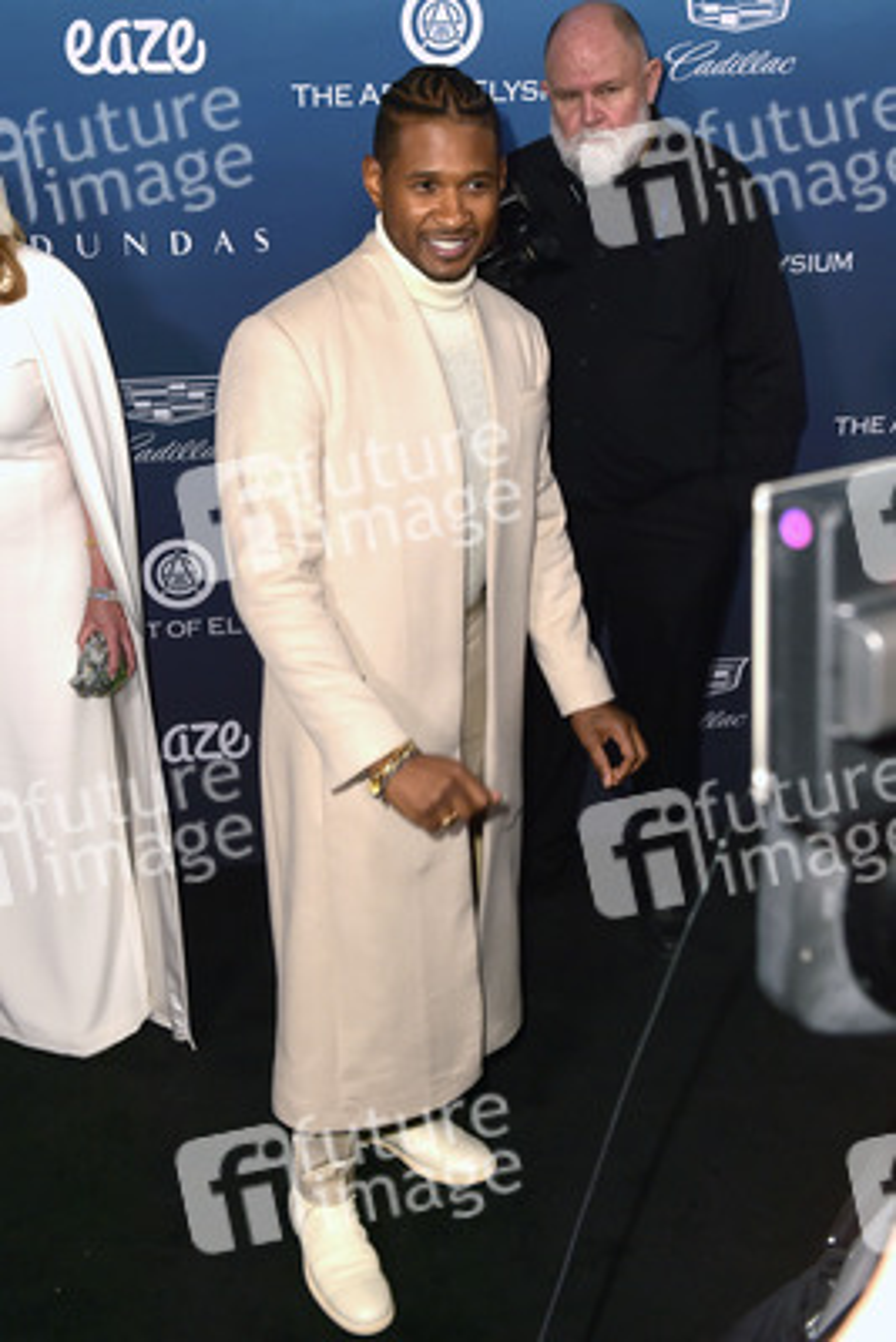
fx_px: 1417
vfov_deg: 50.7
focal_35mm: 38
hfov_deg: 35.1
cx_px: 448
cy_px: 671
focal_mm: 38
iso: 250
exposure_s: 1/320
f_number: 5.6
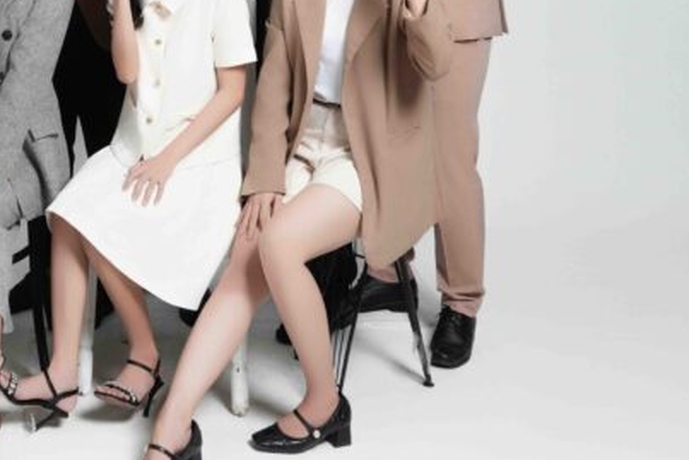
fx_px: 1168
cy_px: 40
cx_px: -43
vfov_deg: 21.7
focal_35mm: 61
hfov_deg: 30.0
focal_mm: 24
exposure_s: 1/160
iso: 250
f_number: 5
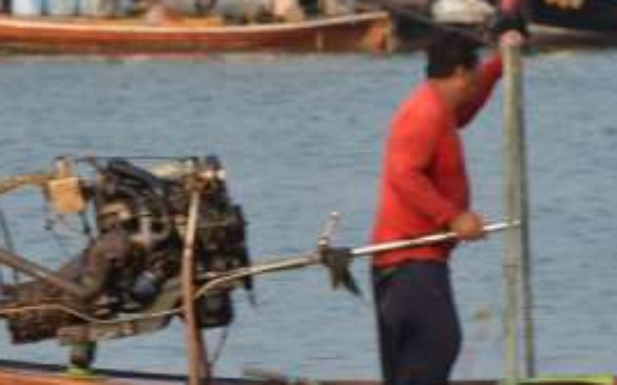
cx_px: -14
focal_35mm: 609
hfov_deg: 3.5
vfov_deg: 2.2
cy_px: 90
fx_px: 10232
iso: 100
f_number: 6.3
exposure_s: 1/200
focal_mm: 200
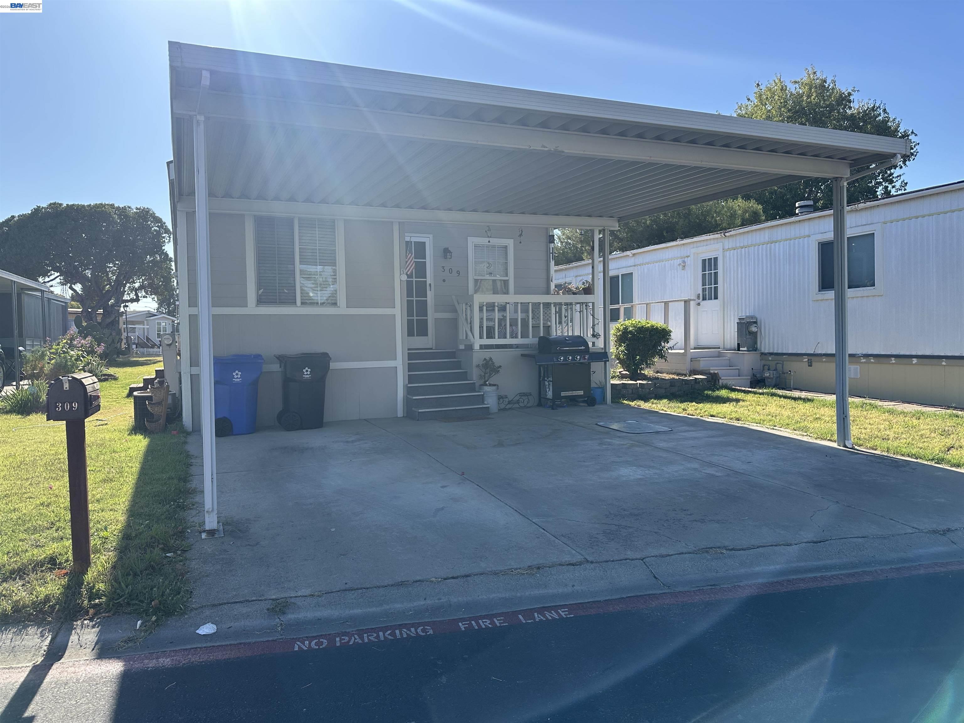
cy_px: 362
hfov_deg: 71.6
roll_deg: +0.9
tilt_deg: -1.8
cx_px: 482
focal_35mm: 24
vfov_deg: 56.8
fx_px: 668
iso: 80
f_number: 1.78
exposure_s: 1/2591
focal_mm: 6.86
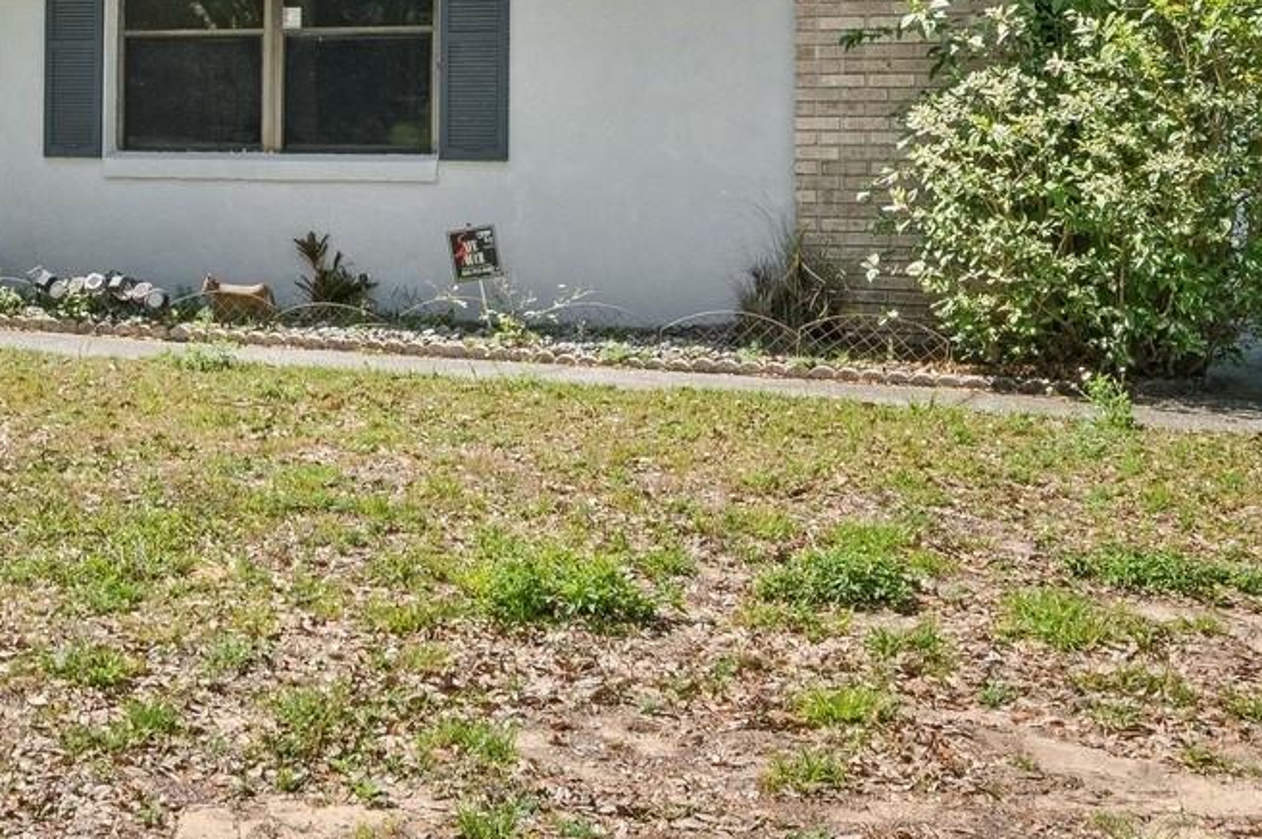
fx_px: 2136
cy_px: -124
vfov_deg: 20.9
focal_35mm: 61
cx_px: 17
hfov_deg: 30.7
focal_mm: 17
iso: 200
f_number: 14
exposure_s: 1/100
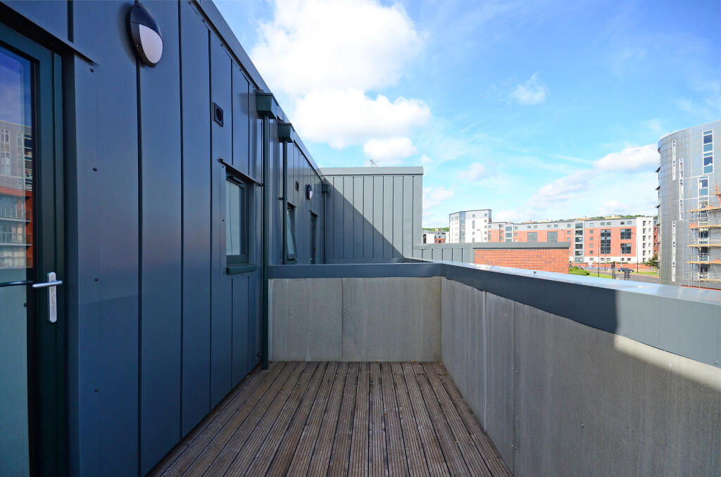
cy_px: 238
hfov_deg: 100.5
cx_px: 360
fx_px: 300
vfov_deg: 77.1
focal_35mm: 15
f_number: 8
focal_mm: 10
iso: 320
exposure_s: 1/500
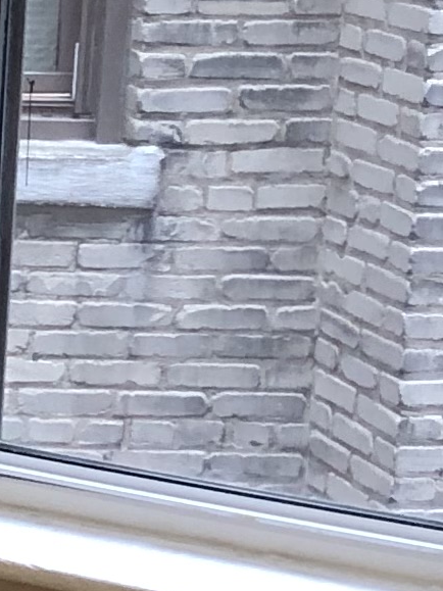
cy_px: 296
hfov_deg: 6.7
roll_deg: +0.3
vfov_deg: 10.1
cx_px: -1025
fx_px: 3329
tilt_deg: -9.5
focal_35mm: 195
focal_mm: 3.99
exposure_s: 1/15
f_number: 1.8
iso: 50
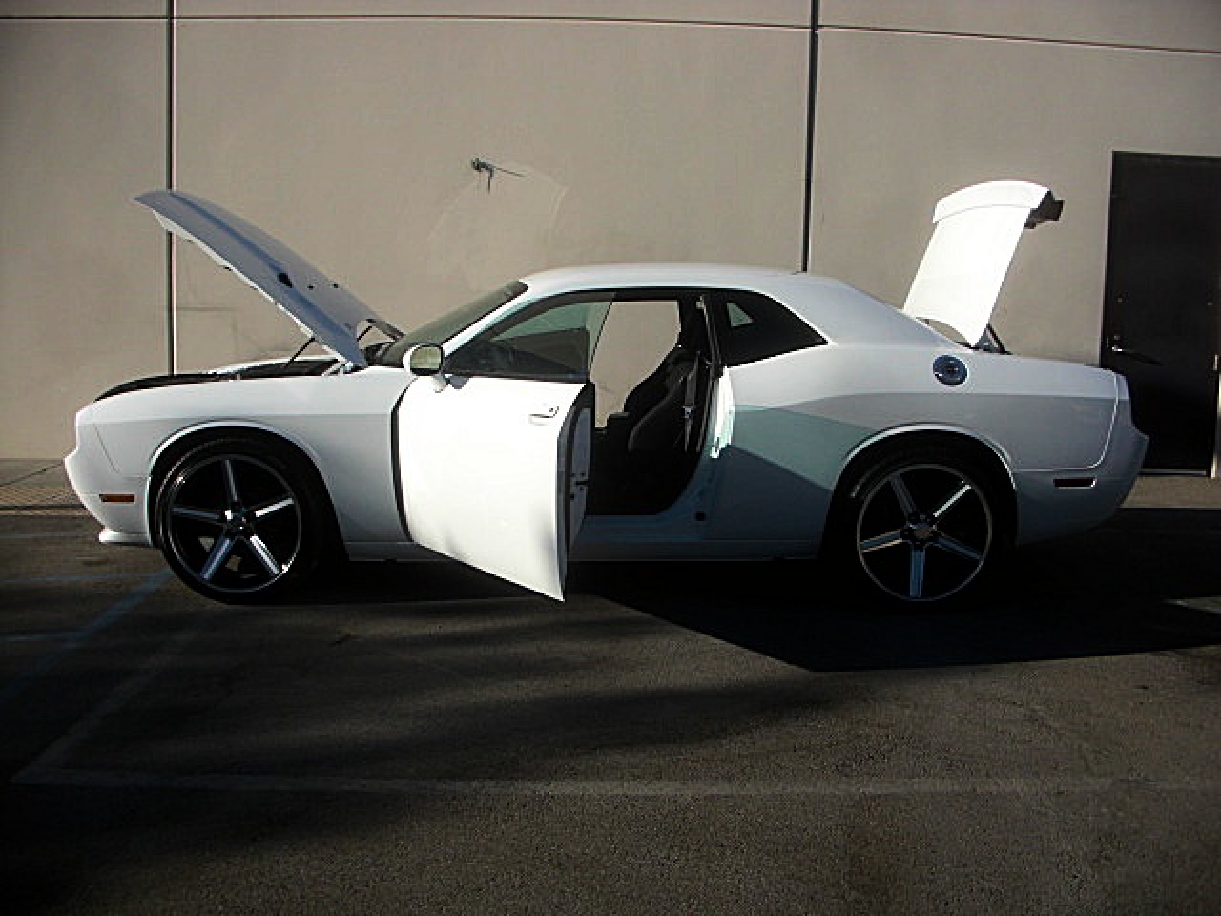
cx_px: 610
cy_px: 458
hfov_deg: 51.4
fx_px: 1270
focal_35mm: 36
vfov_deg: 39.7
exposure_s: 1/160
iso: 50
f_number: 7.9
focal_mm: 6.3
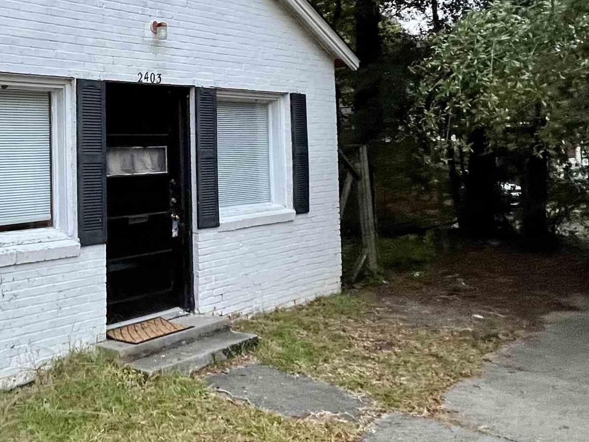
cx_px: 79
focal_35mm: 33
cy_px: 137
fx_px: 562
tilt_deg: -0.6
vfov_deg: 42.2
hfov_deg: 50.3
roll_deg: +0.5
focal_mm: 1.57
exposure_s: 1/60
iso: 320
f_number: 1.8
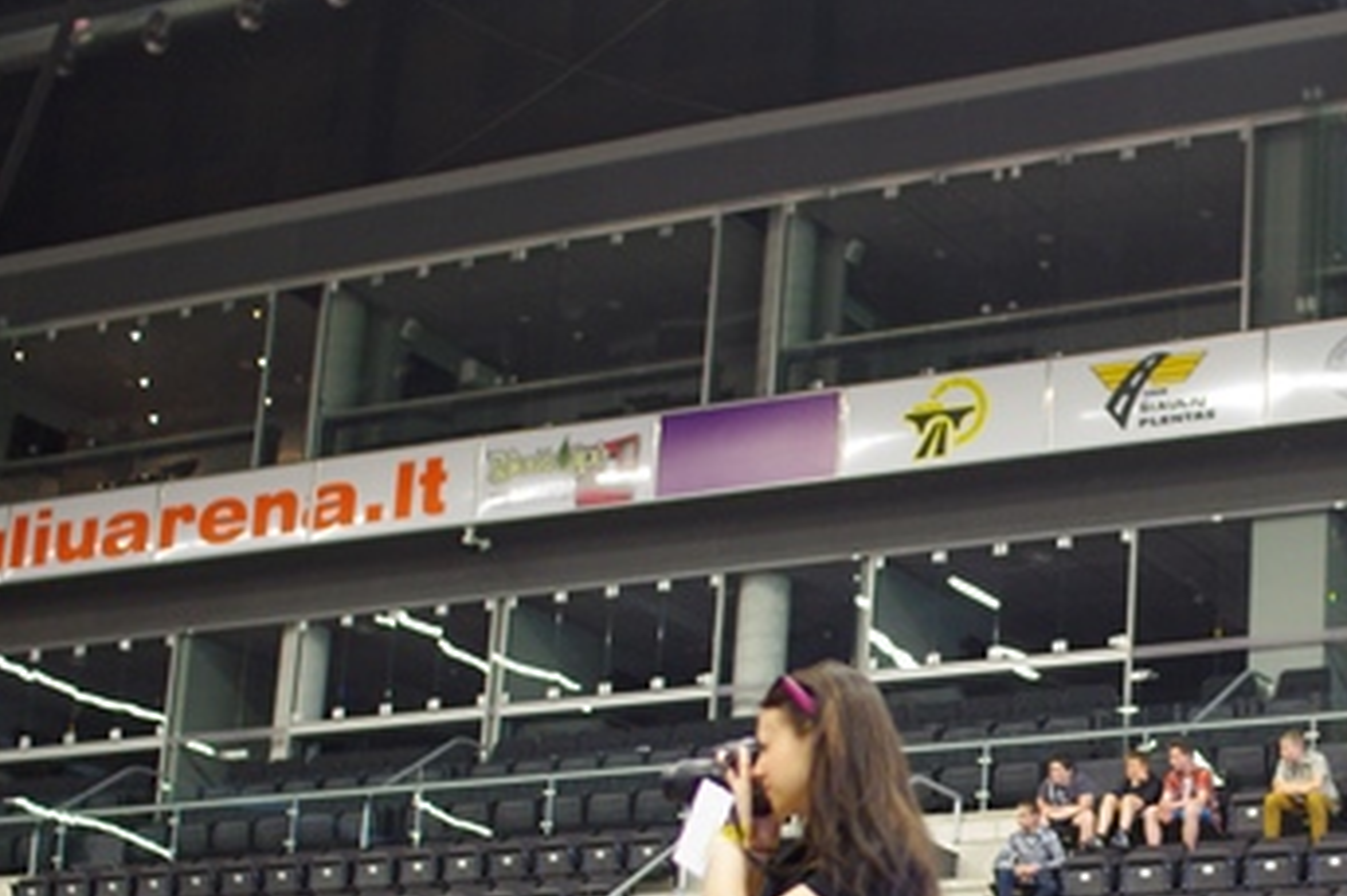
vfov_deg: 16.1
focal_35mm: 84
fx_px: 3141
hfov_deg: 23.8
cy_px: 753
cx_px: 1106
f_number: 2
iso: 800
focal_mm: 30
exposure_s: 1/50
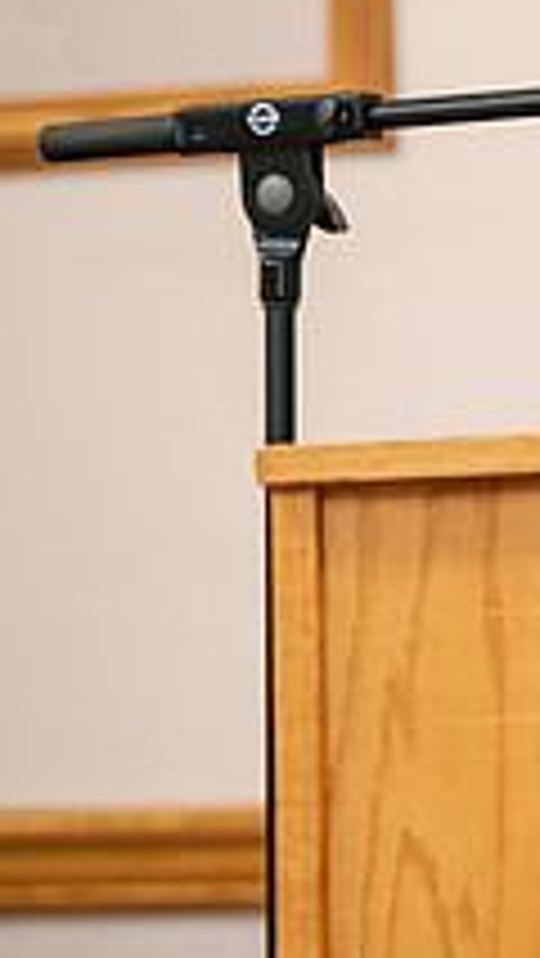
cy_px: 232
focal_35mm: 385
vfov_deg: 5.6
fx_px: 9789
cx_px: 1269
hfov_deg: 3.1
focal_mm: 135
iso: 5000
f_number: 3.2
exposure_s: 1/200
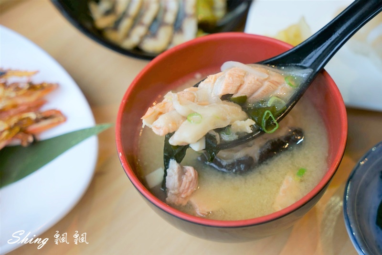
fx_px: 605
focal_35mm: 57
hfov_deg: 35.1
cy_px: 128
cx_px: 191
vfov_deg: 23.8
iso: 200
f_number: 5
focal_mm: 57
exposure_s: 1/100
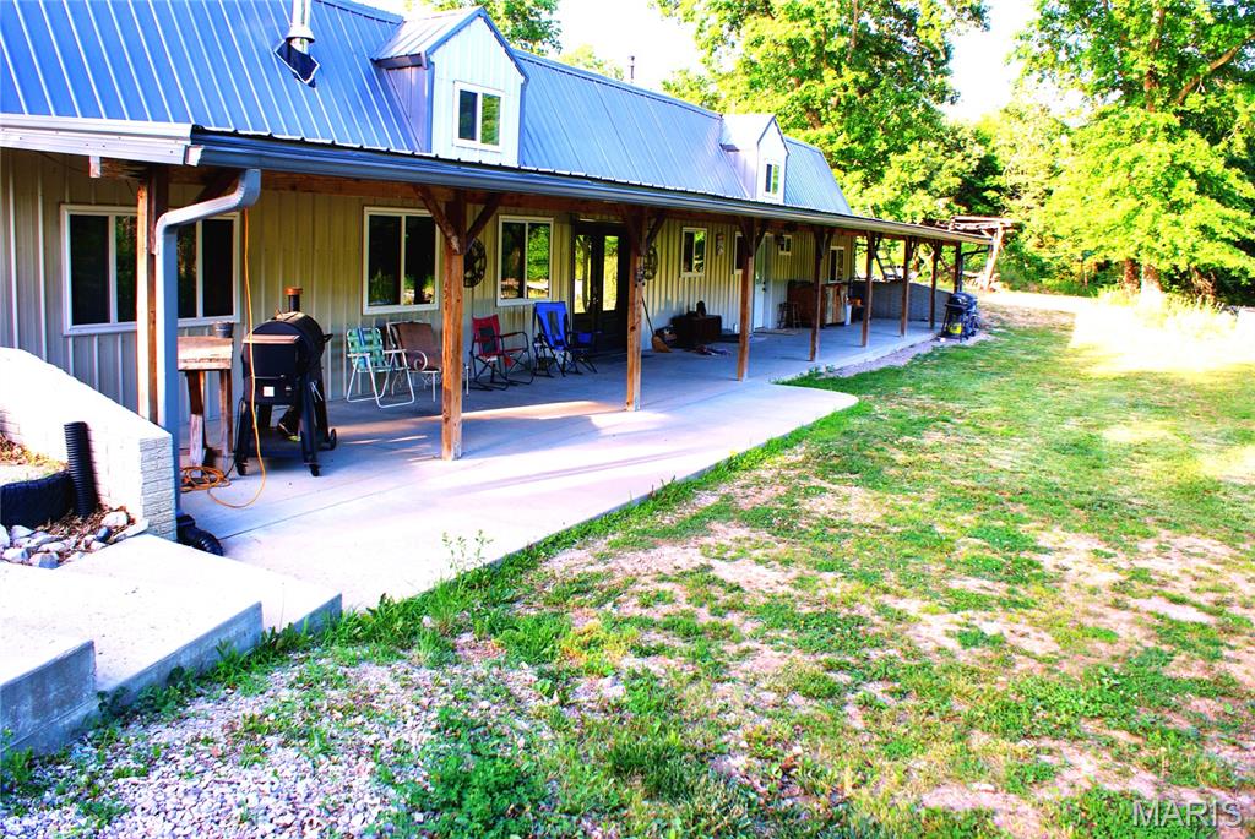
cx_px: 628
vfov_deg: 48.0
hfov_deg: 67.3
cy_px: 420
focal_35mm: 27
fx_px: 942
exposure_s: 1/50
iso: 100
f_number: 5.6
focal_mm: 18
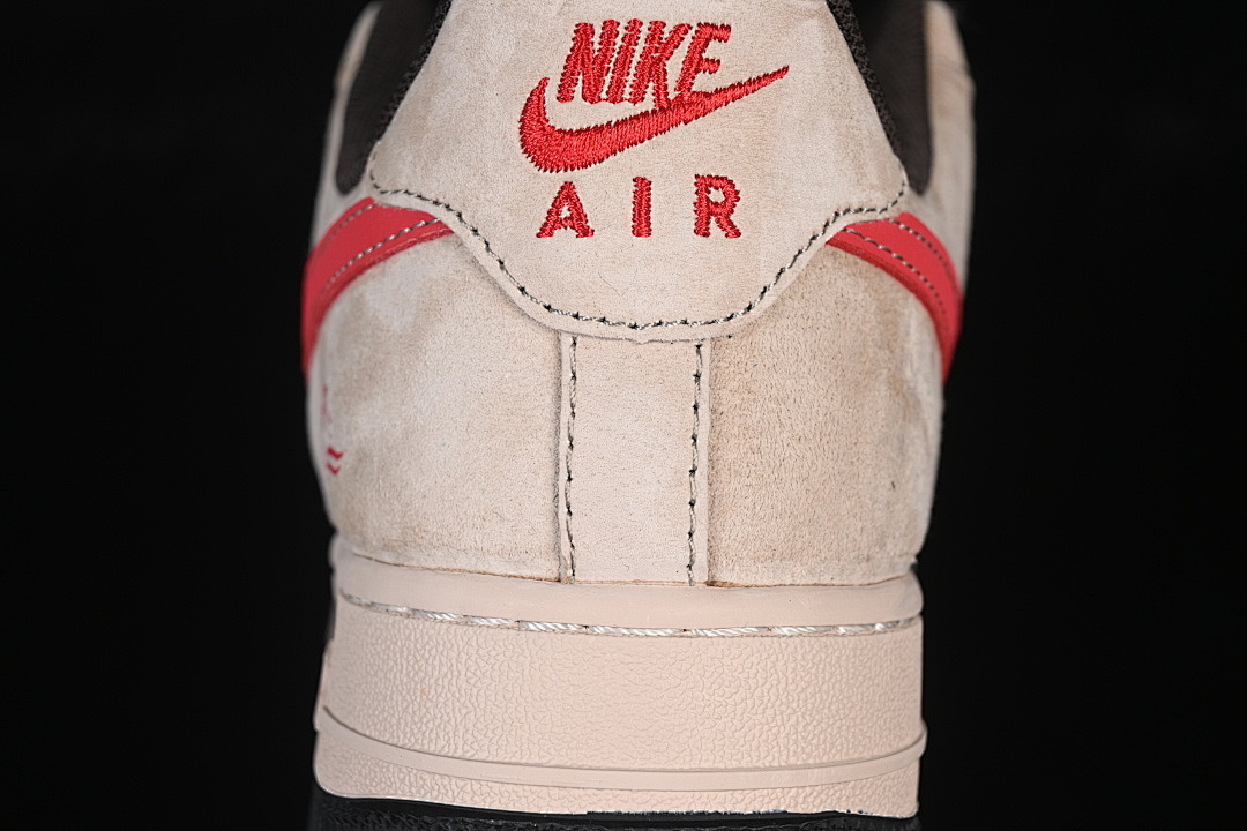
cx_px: 624
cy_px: 416
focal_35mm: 75
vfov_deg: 18.2
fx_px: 2598
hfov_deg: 27.0
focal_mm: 50
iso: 160
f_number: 7.1
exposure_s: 1/80
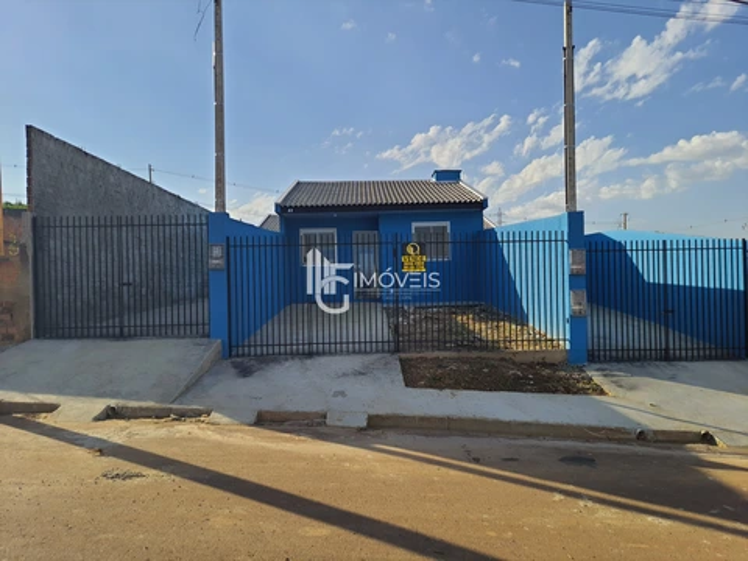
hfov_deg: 71.6
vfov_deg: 56.8
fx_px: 519
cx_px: 374
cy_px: 280
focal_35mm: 24
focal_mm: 5.23
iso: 50
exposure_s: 1/1168
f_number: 1.8
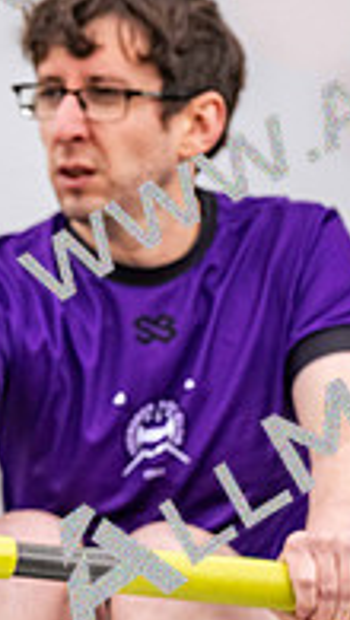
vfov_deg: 1.2
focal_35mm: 1868
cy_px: 355
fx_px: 30753
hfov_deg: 0.7
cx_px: -213
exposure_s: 1/2500
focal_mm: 600
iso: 1400
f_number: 4
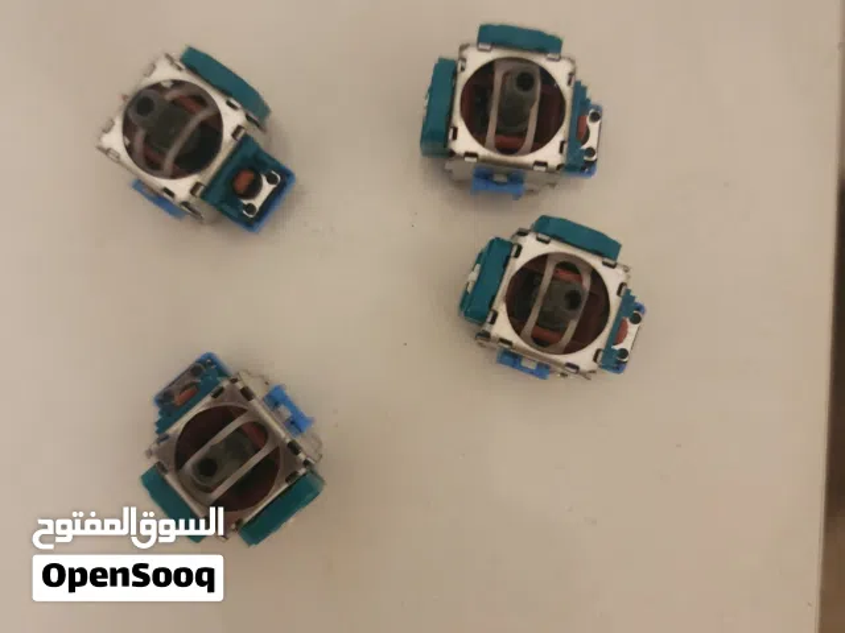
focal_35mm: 23
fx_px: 561
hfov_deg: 73.9
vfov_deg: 58.9
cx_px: 422
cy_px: 316
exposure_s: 1/40
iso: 640
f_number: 1.8
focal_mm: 6.4
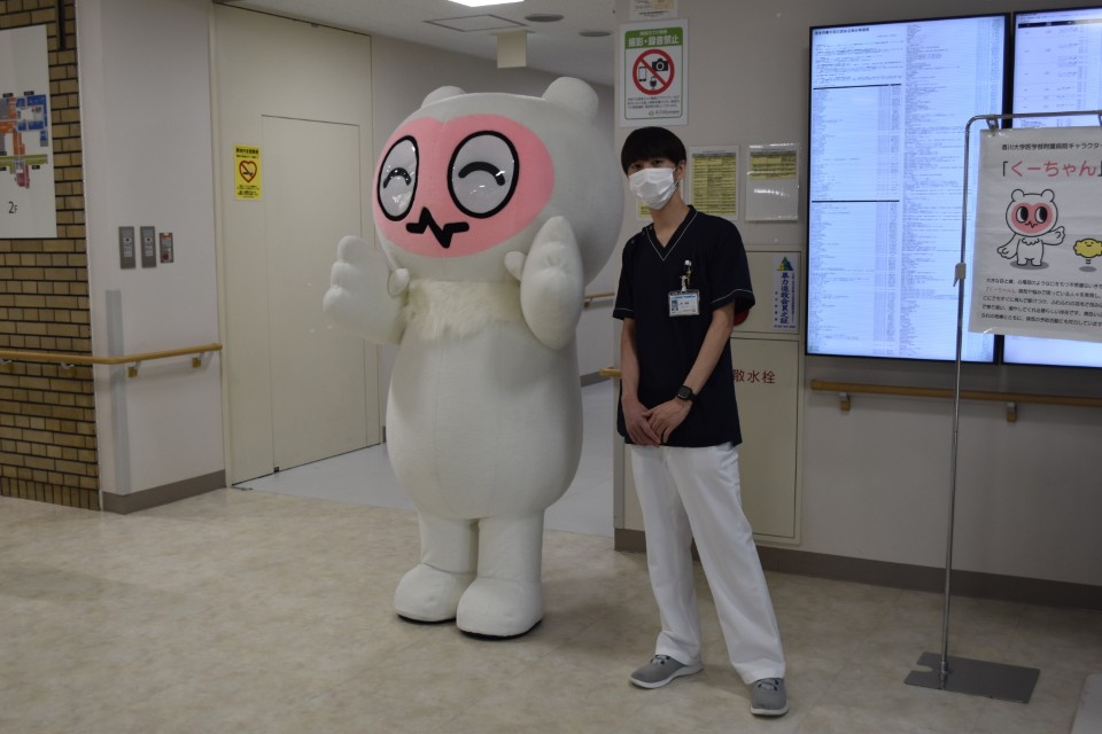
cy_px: 367
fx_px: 1194
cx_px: 551
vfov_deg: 34.2
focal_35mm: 39
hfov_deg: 49.6
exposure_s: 1/100
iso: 400
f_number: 5
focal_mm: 26
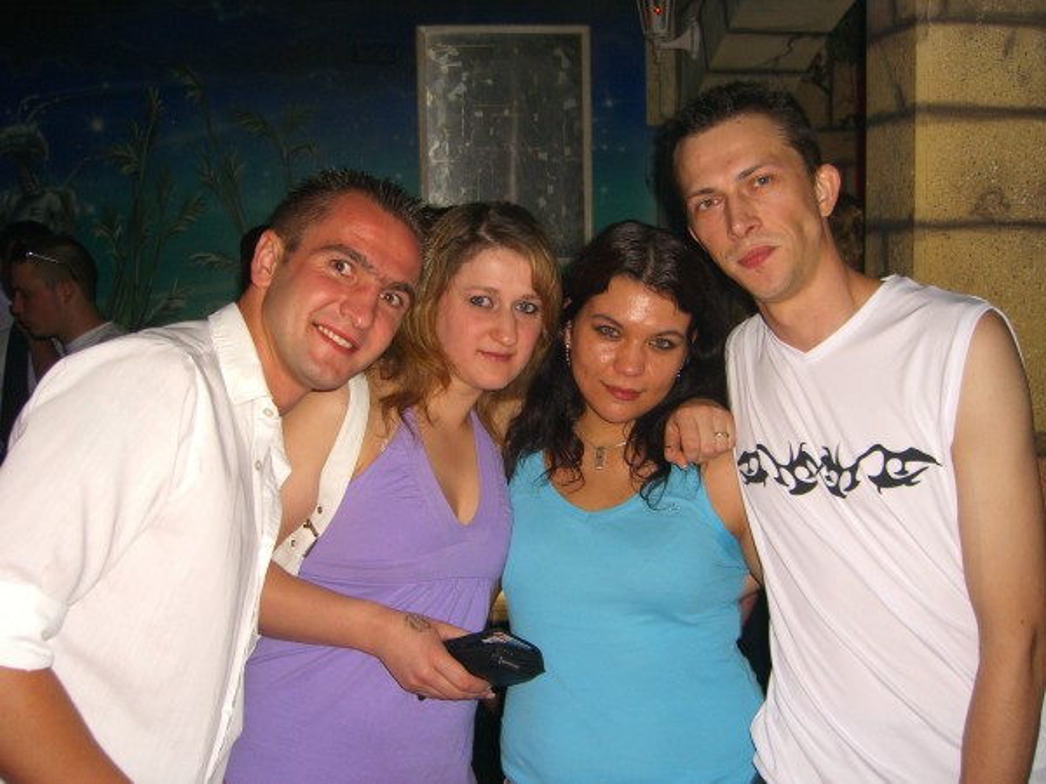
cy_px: 392
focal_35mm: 38
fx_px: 1148
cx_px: 523
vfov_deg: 37.7
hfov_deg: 49.0
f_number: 2.8
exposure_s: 1/60
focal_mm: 7.9
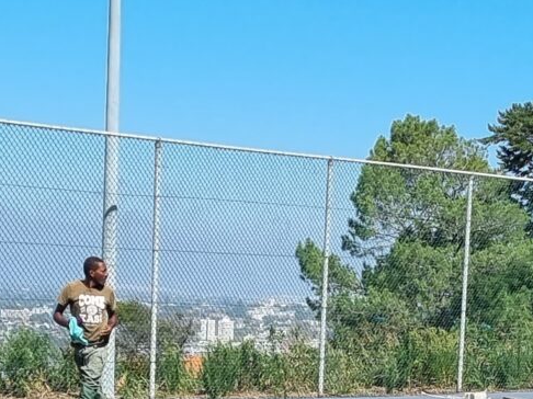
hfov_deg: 14.3
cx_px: 418
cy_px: 594
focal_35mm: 137
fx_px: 2108
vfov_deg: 10.5
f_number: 1.8
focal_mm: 5.4
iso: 50
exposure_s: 1/2528
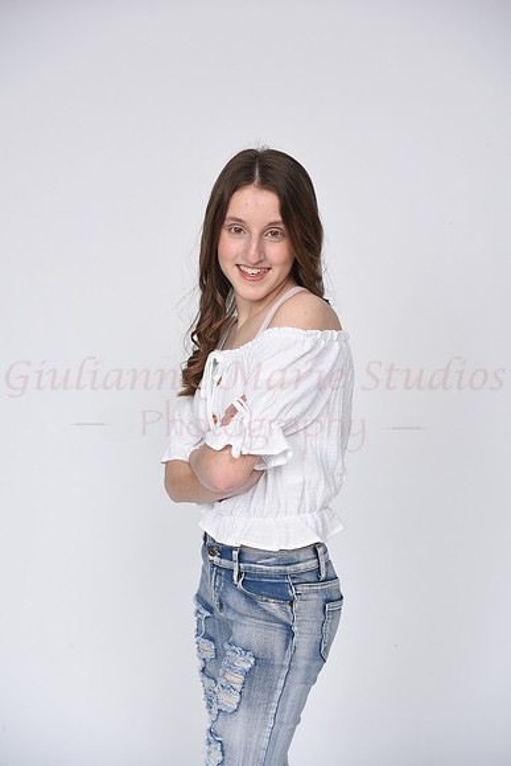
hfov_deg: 24.6
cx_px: 256
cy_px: 383
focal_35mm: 55
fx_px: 1170
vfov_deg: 36.2
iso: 160
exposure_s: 1/125
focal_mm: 55
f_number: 9
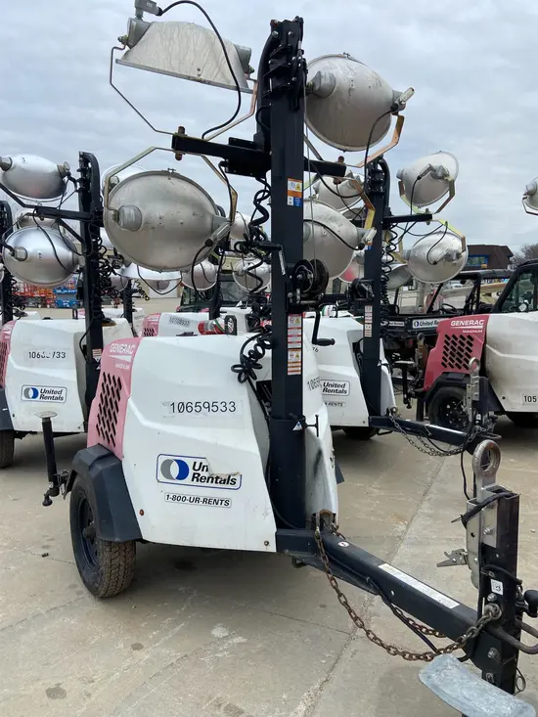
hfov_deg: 53.1
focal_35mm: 26
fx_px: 539
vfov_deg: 67.3
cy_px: 358
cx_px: 269
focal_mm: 4.25
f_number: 1.8
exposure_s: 1/1007
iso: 32
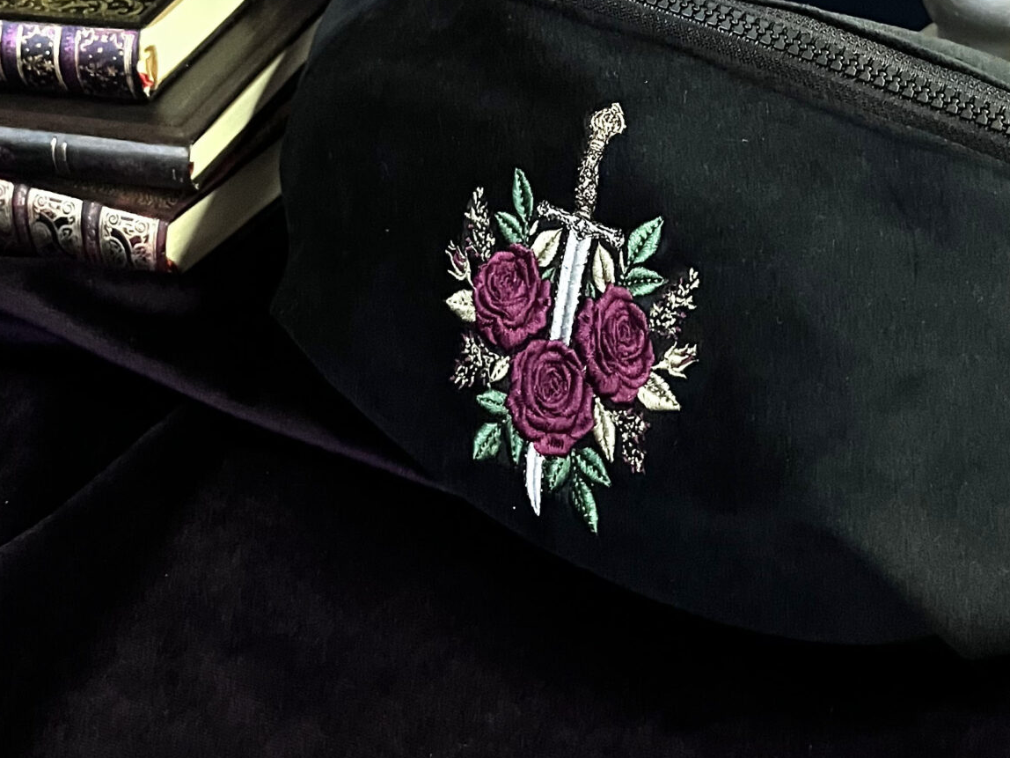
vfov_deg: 22.8
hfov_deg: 33.1
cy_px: -196
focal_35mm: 58
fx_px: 1692
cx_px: 608
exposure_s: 1/21
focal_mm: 5.1
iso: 1000
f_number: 1.6
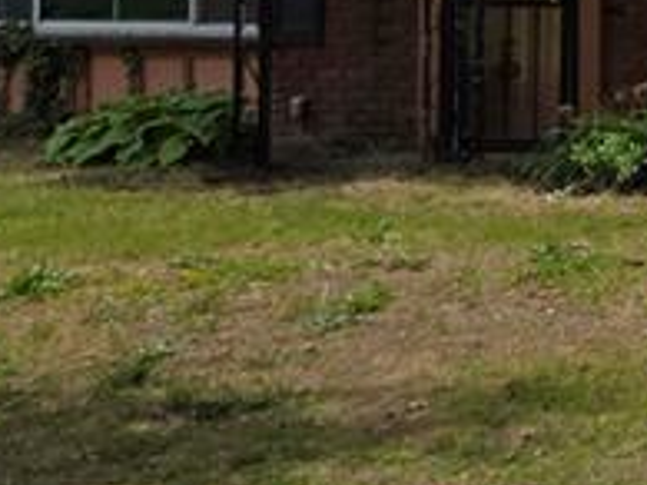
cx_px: 1228
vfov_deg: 12.0
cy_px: -103
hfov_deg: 14.1
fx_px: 2260
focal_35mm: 121
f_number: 1.8
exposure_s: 1/1899
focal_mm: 5.4
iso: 25
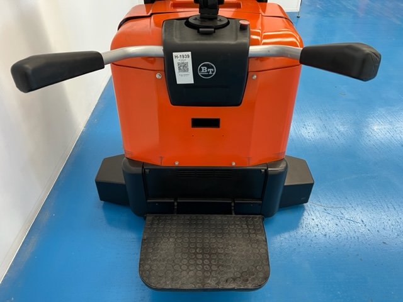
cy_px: 151
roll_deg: +0.5
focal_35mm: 26
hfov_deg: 67.3
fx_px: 303
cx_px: 202
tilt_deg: -39.6
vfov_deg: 53.1
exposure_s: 1/86
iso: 125
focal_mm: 5.7
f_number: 1.5
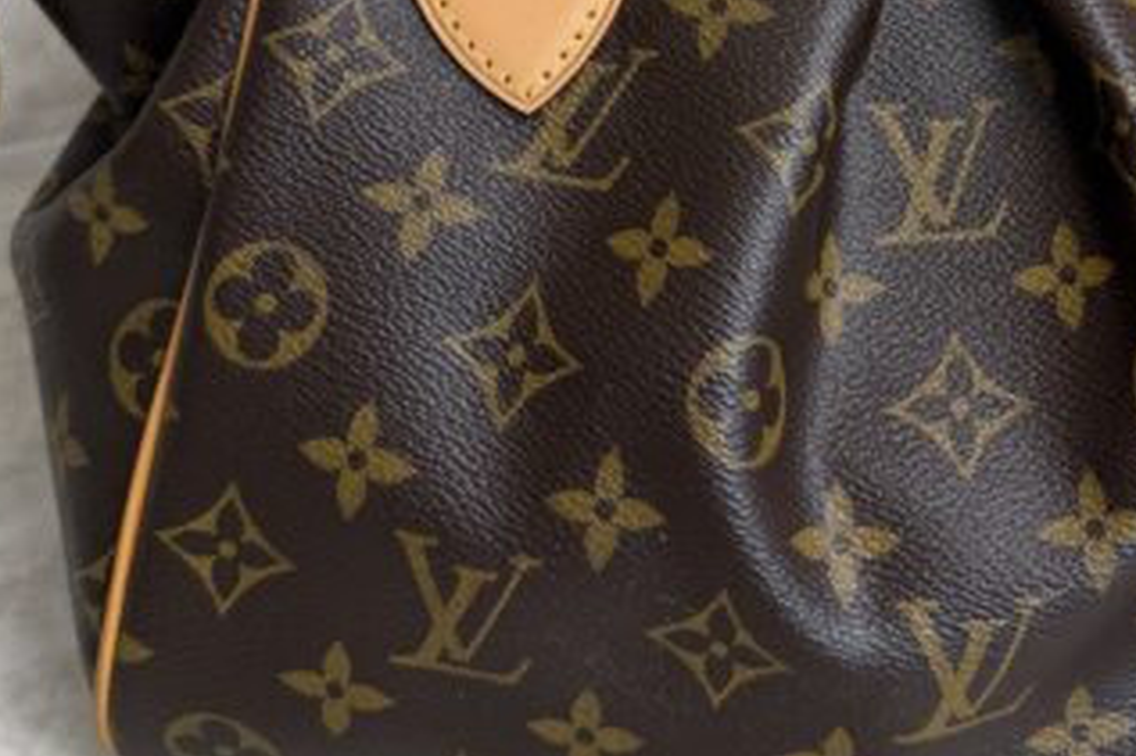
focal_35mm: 63
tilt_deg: -14.9
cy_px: -133
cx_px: 885
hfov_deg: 31.2
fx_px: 1987
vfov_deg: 20.3
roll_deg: +0.4
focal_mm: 6.76
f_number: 1.78
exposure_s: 1/120
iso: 80
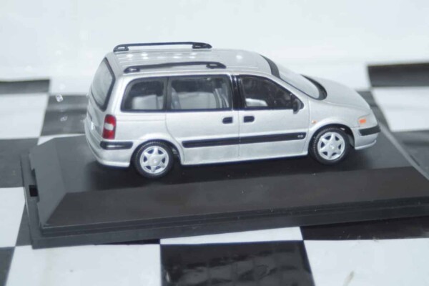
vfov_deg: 13.0
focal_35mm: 105
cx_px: 214
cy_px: 143
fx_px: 1251
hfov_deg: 19.5
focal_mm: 70
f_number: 5.6
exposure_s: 1/60
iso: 500
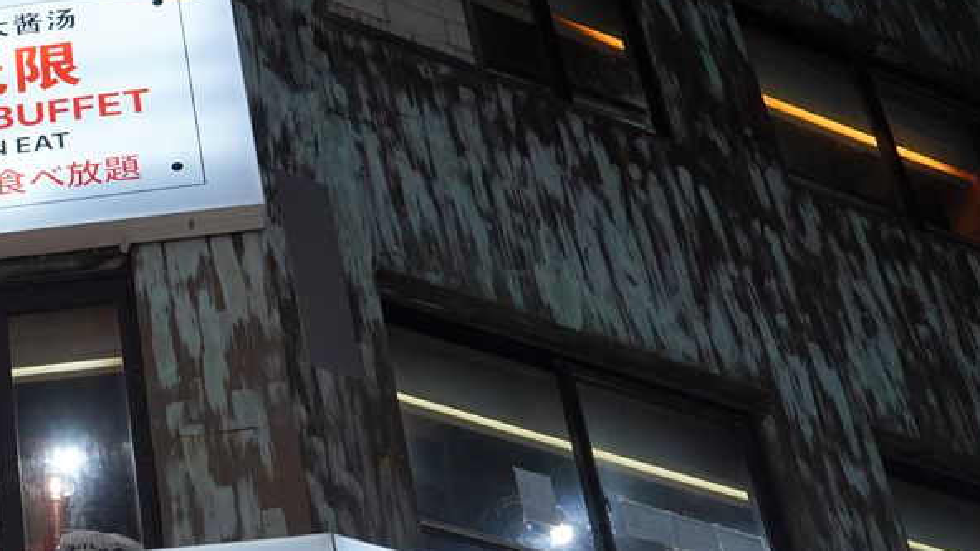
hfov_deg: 23.3
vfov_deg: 13.8
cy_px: 685
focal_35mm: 85
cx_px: -126
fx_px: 2209
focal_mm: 24
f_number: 7.1
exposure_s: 1/100
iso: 800
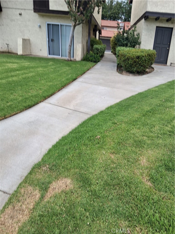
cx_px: 88
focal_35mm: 26
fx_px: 175
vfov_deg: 67.3
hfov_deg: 53.1
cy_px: 117
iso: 25
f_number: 1.8
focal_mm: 3.98
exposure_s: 1/290
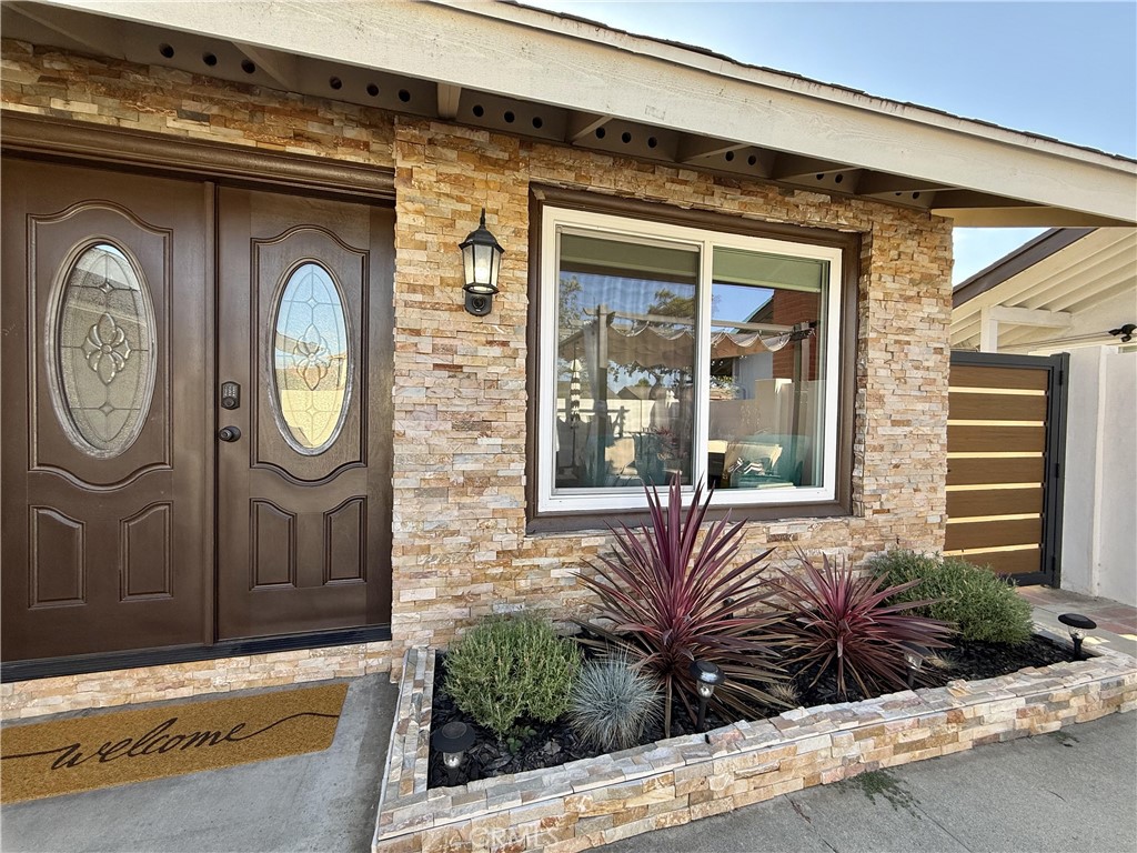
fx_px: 460
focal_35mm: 14
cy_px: 426
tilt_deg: -1.5
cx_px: 568
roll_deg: -0.7
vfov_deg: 85.7
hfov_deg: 102.1
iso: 50
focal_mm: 2.22
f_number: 2.2
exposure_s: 1/251
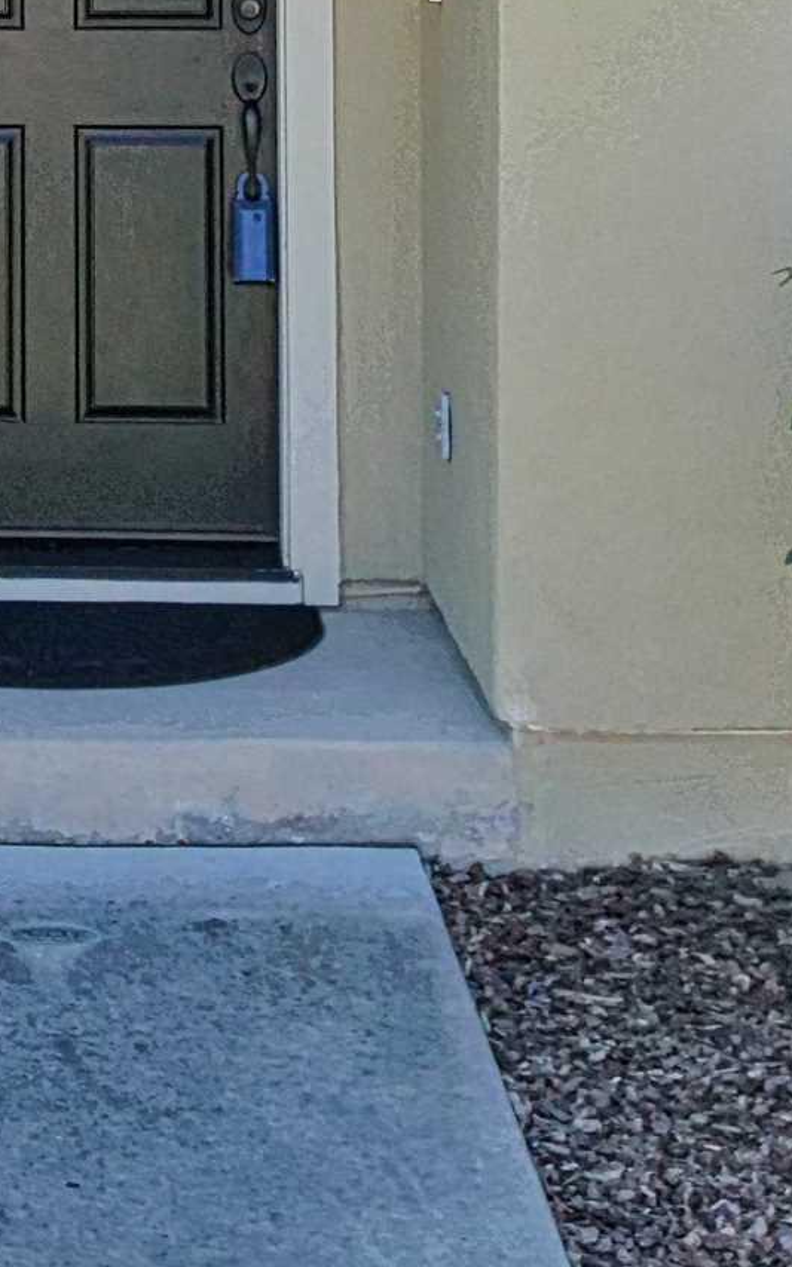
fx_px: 2901
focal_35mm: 84
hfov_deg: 15.2
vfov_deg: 22.8
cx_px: -58
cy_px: -230
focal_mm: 11
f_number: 3.5
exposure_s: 1/1600
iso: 400
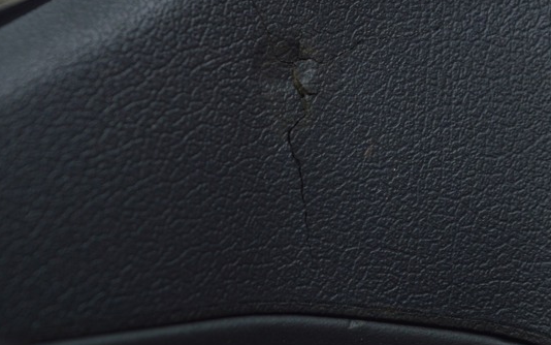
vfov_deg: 13.0
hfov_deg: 20.7
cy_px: 133
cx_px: 270
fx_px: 1511
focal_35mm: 101
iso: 400
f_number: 5.6
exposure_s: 1/40
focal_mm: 55
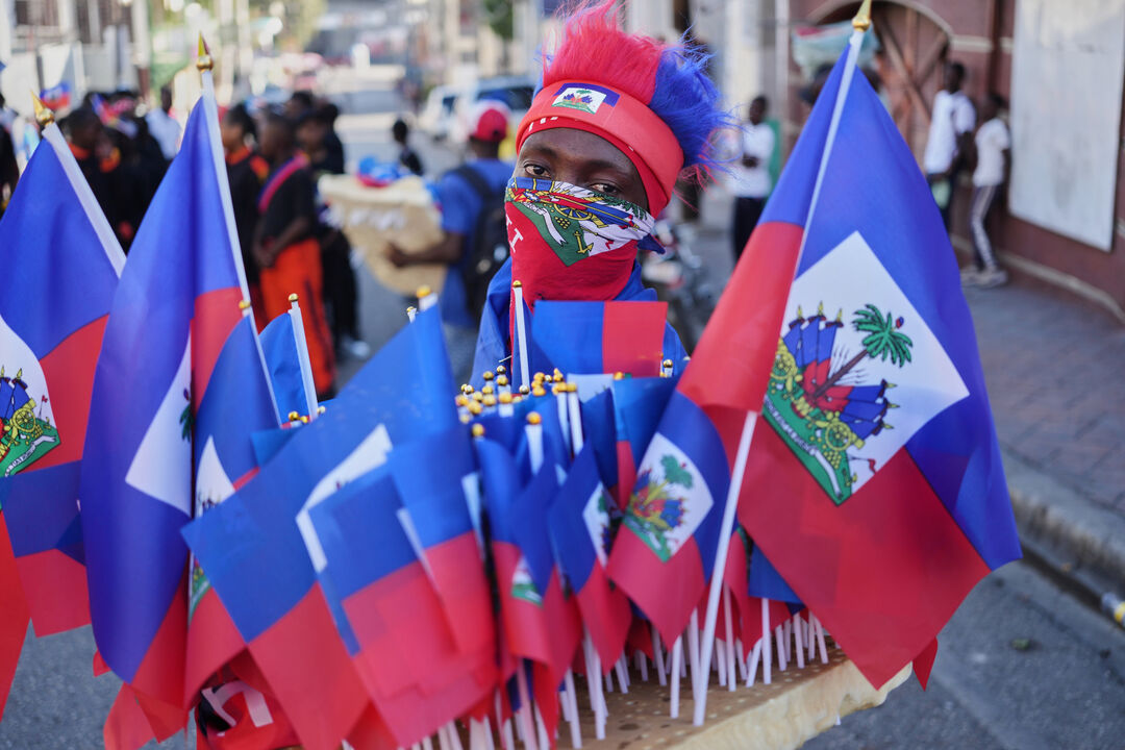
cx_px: 562
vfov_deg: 27.0
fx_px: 1562
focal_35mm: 50
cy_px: 375
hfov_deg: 39.6
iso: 160
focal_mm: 50
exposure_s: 1/320
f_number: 2.8
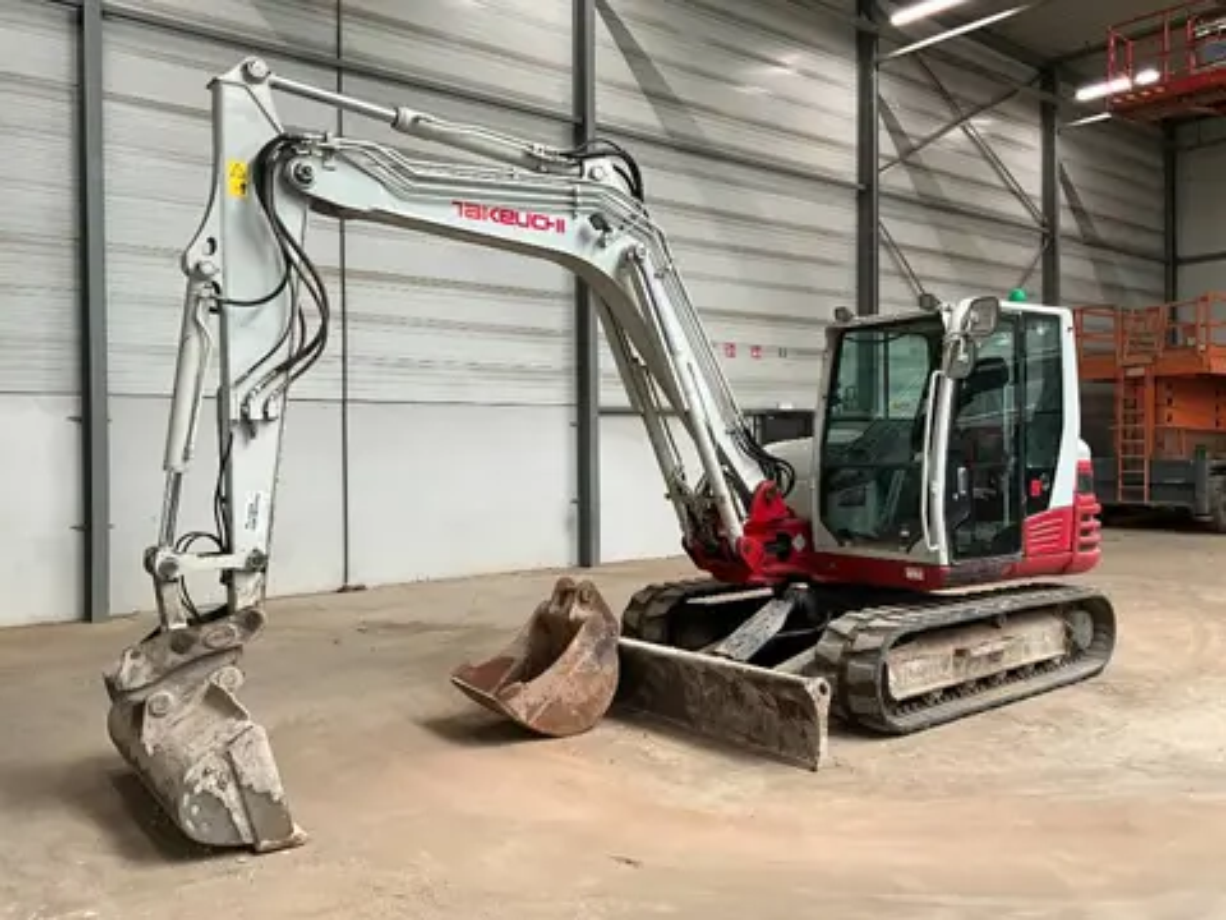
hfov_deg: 61.7
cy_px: 460
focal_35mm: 29
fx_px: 1027
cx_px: 613
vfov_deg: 48.2
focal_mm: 3
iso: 64
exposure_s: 1/66
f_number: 1.8
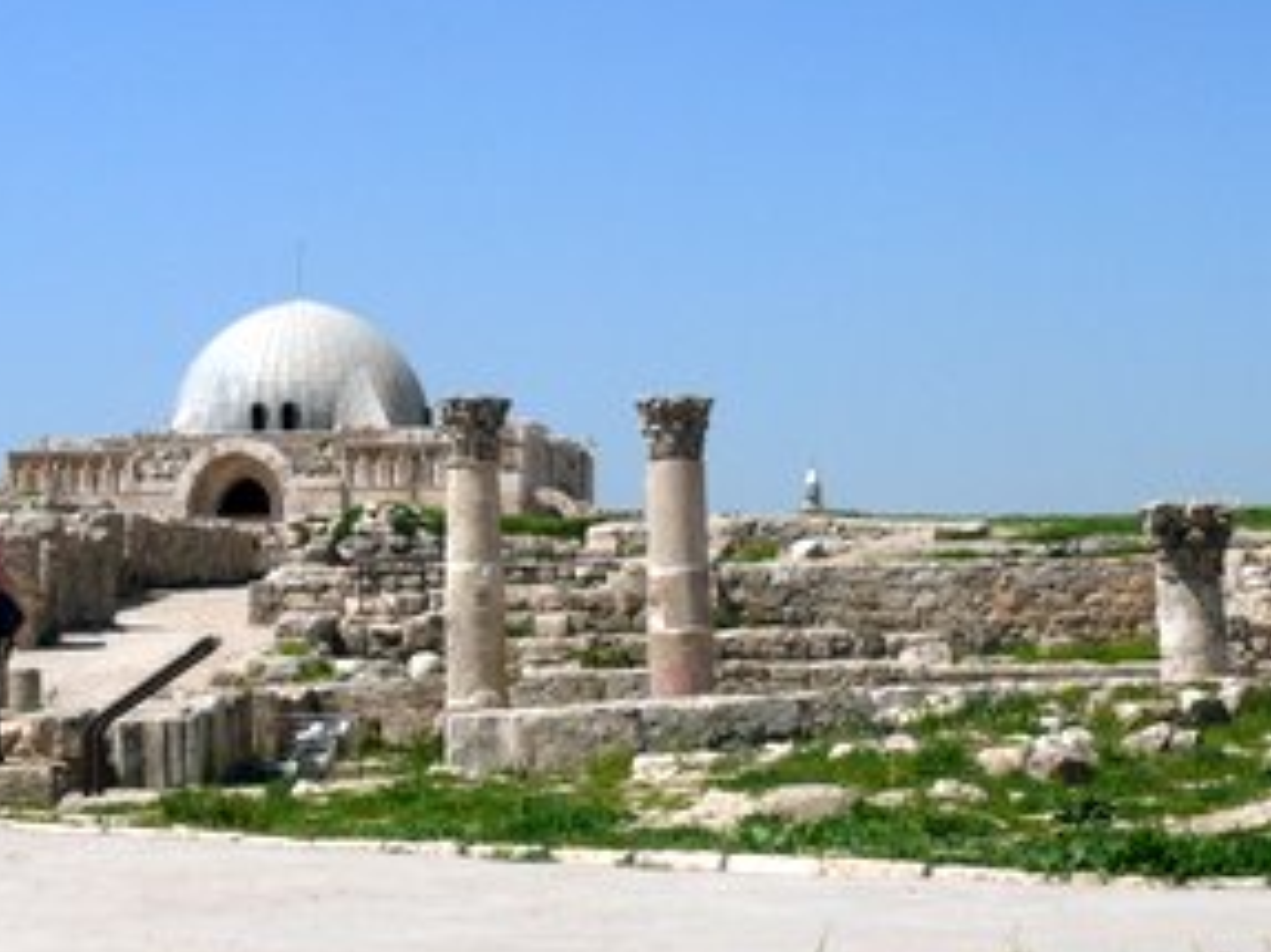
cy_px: 272
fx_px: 3707
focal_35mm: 101
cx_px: 682
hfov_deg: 19.5
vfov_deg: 14.6
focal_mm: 9.6
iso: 100
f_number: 11
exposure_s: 1/250
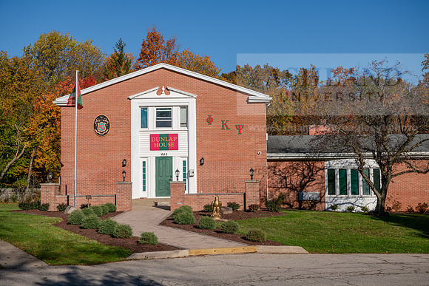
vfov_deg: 26.0
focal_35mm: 52
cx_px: 214
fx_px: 620
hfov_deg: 38.2
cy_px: 143
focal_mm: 52
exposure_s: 1/1000
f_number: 5
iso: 64
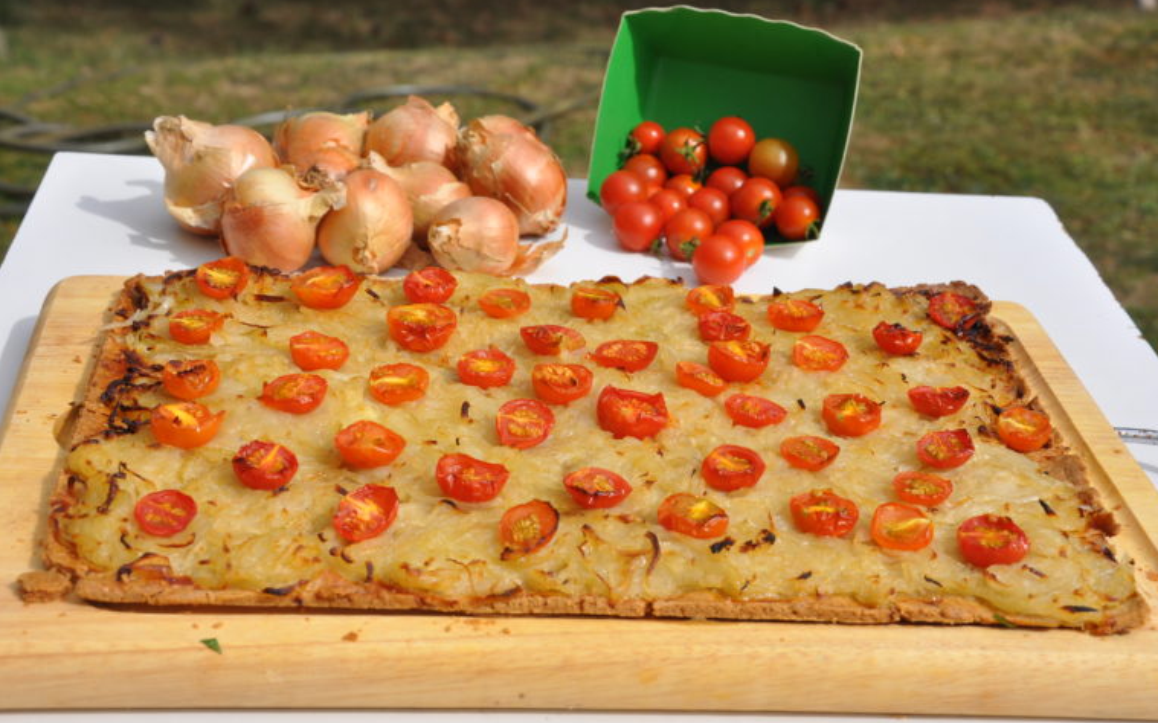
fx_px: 2193
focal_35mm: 70
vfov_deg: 18.7
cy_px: 384
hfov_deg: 29.6
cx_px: 584
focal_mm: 45
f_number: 10
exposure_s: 1/400
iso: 200
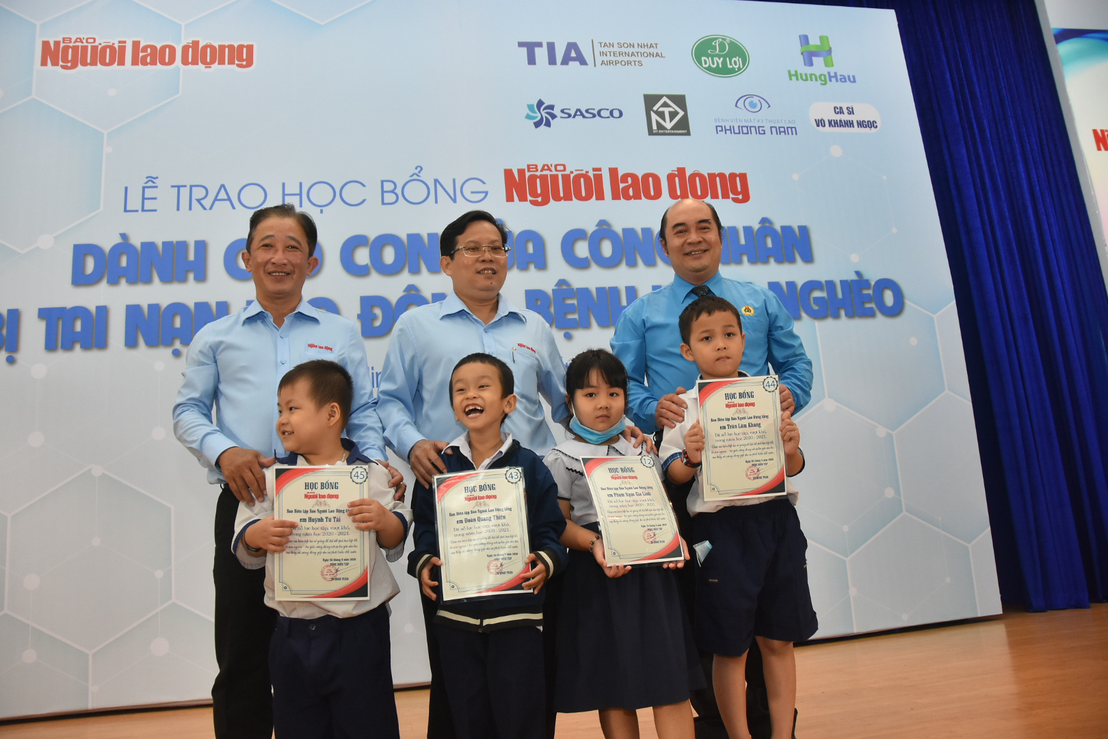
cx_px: 554
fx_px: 831
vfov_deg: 47.9
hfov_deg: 67.4
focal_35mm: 27
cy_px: 370
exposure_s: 1/125
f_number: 3.5
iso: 800
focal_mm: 18
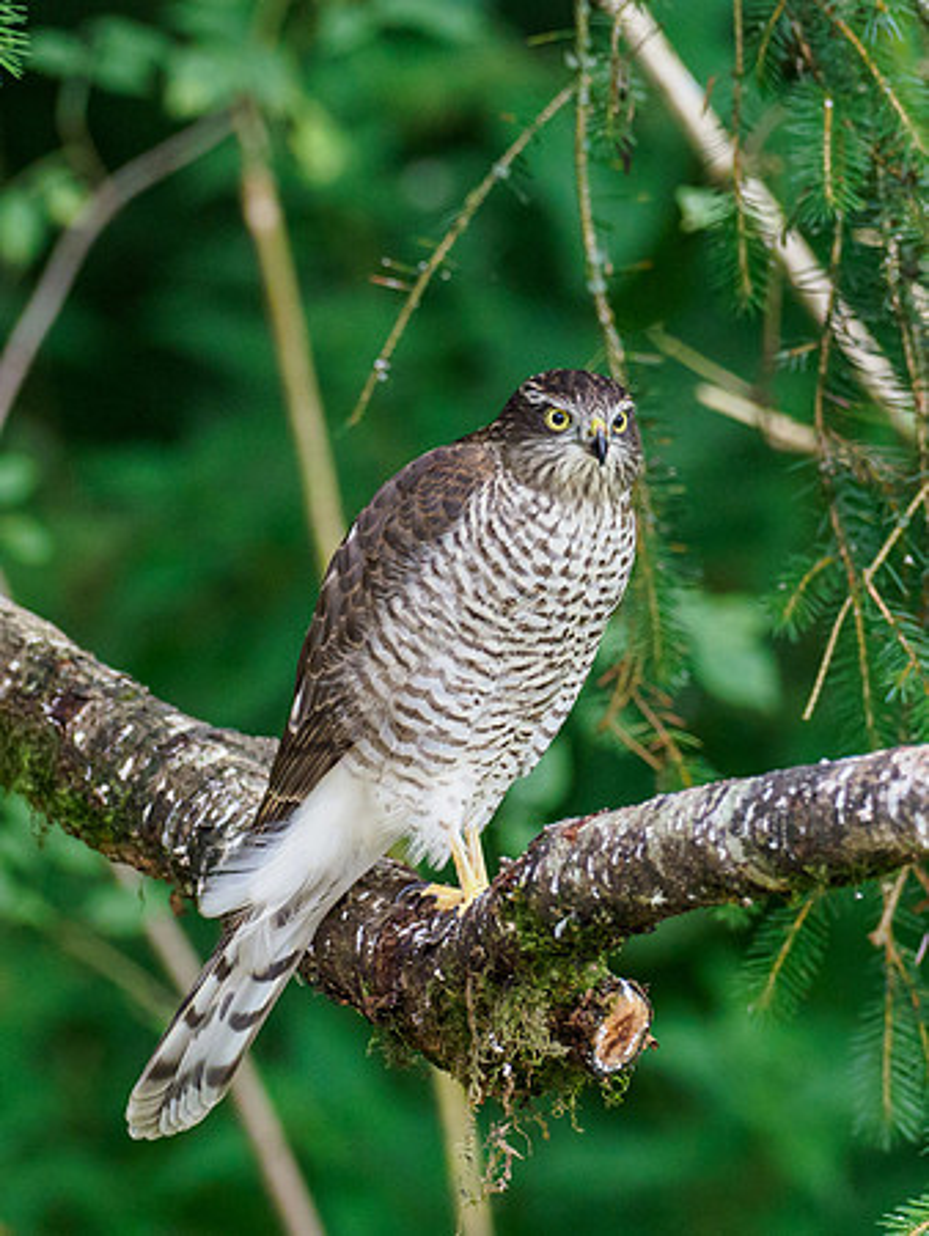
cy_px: 528
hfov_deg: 1.4
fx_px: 39274
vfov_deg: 1.8
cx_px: 621
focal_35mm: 1099
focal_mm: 300
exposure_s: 1/250
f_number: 4.5
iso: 1600
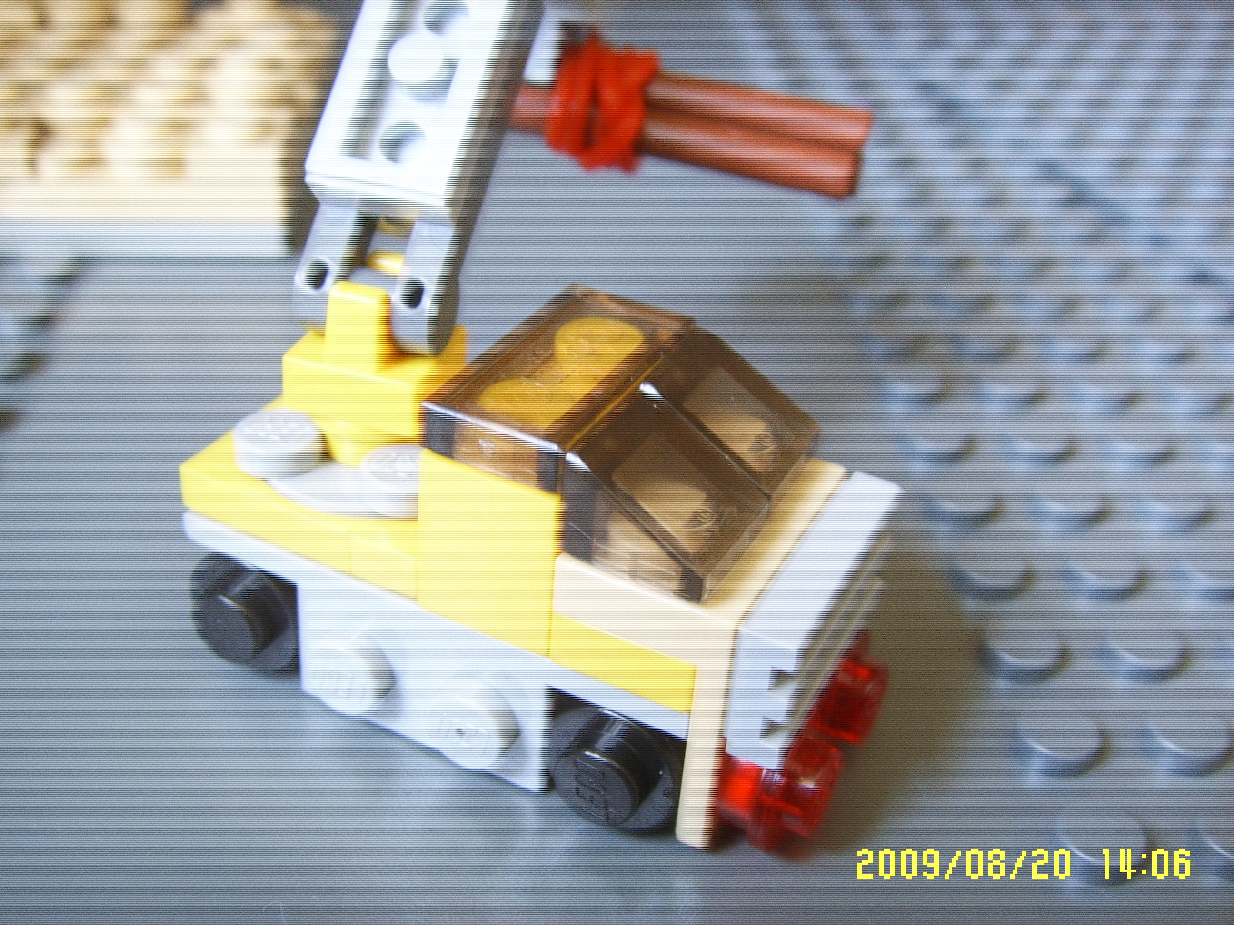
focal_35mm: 39
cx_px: 617
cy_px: 462
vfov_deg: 36.8
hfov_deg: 47.9
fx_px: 1390
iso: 63
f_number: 3.5
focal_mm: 6.6
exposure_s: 1/2
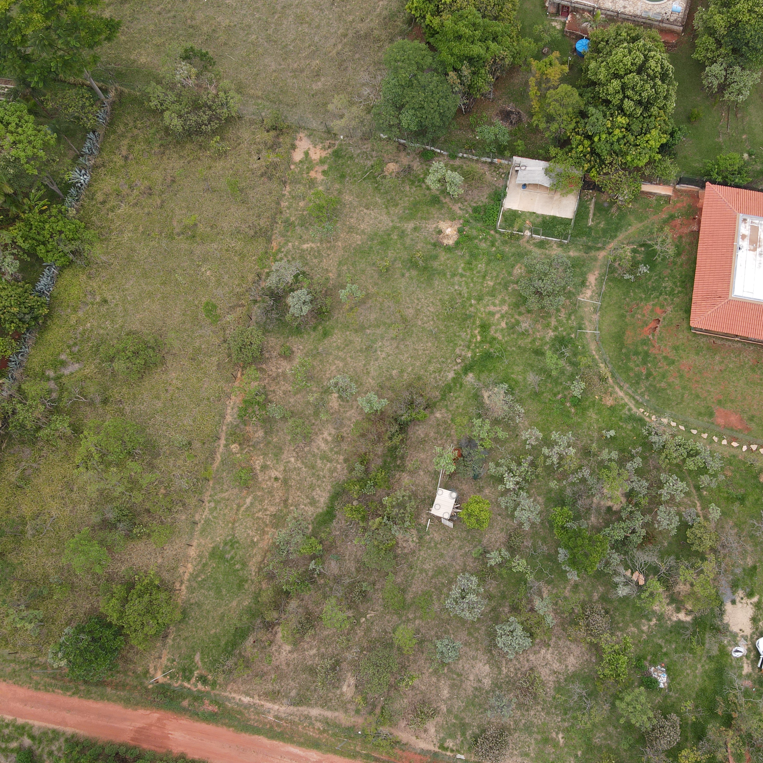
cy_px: 377
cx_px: 466
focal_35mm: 29
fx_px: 723
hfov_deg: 55.1
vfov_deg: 55.6
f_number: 2.8
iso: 100
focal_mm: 4.5
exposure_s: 1/320
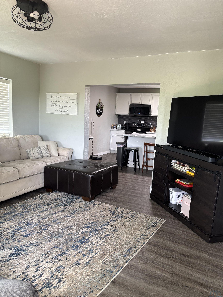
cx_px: 112
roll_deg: -4.7
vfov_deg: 67.3
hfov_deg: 53.1
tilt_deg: -8.2
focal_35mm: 26
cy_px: 148
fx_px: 223
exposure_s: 1/60
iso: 160
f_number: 1.6
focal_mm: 5.96
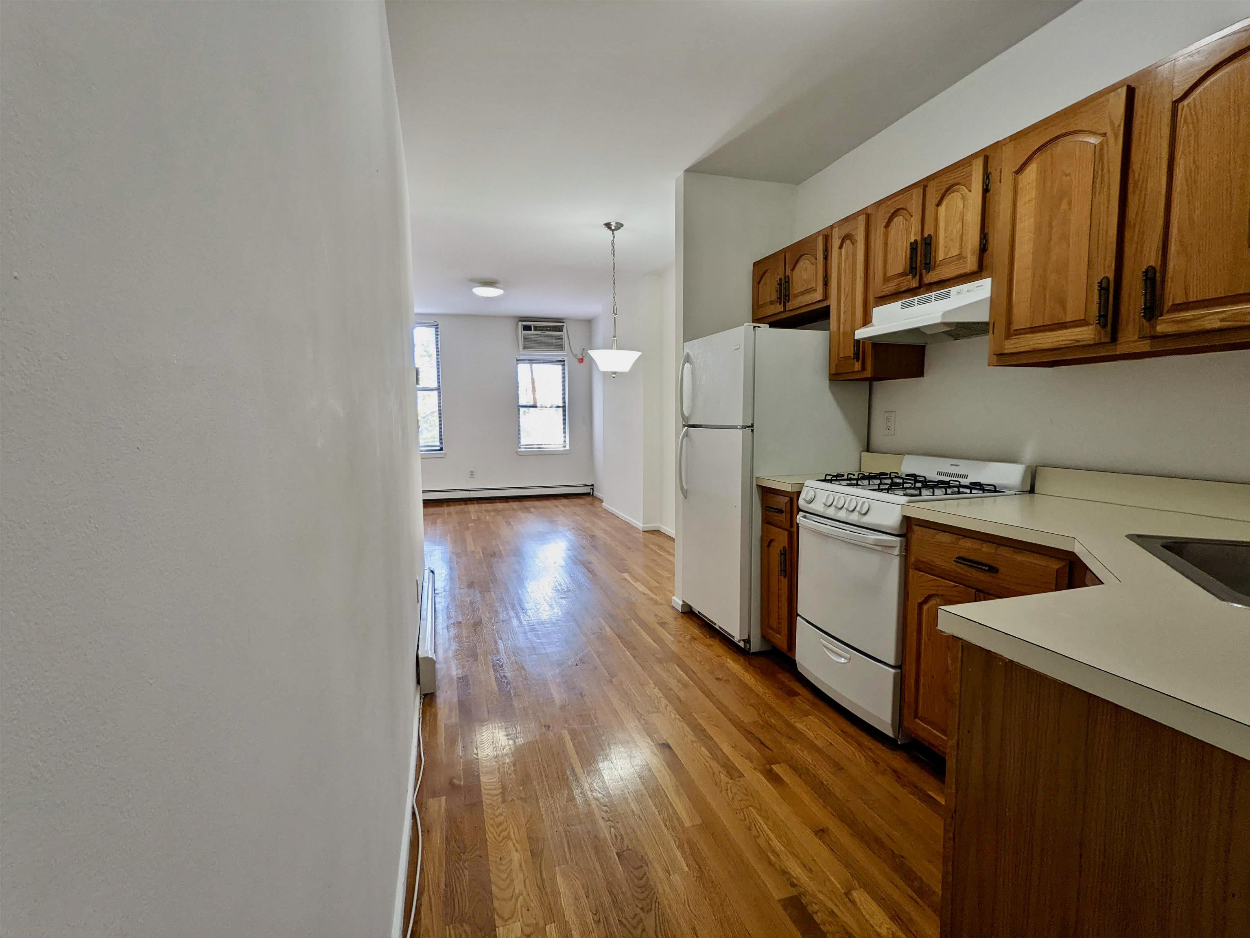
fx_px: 578
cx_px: 625
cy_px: 469
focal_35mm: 16
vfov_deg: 78.1
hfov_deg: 94.5
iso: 39
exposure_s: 1/40
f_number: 2.2
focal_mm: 2.22
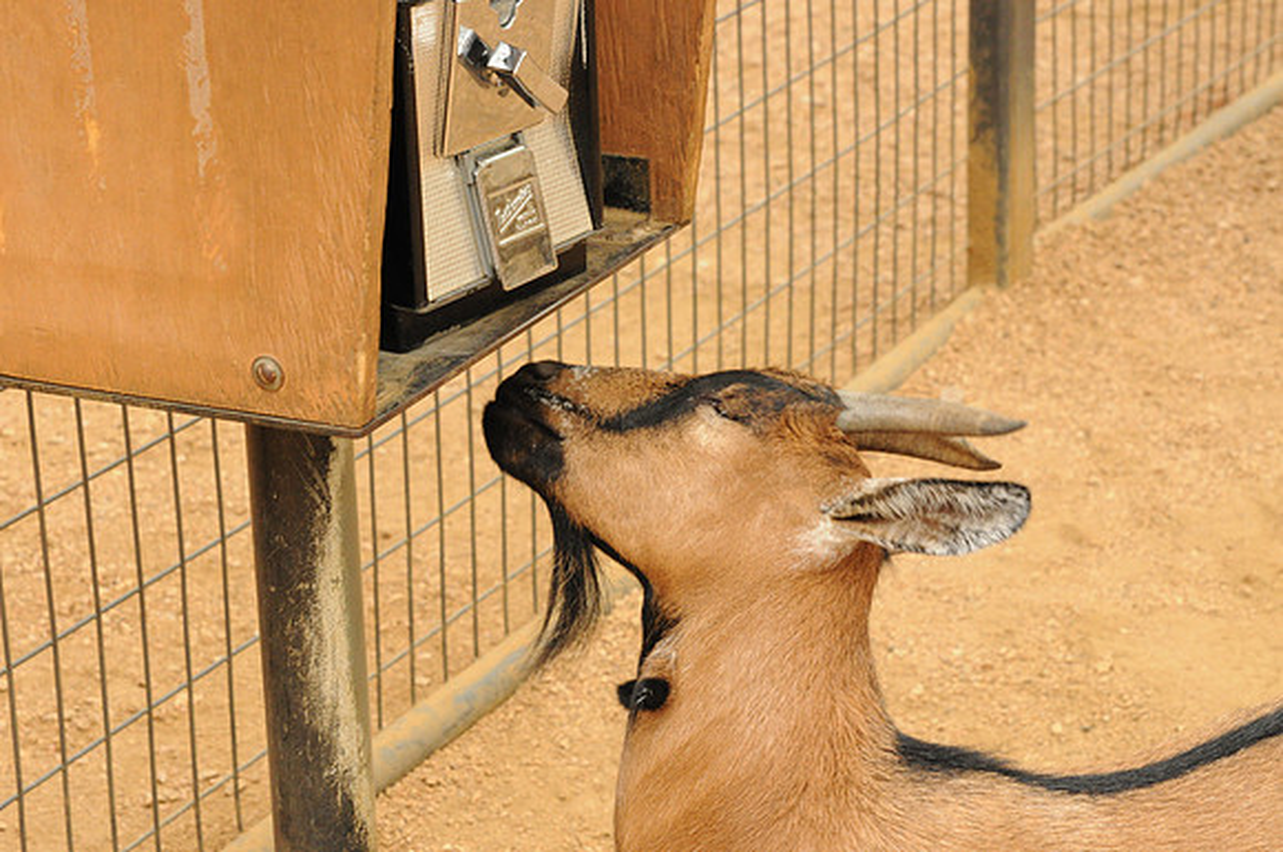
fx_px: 3737
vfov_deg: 13.0
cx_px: 642
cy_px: 426
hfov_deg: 19.5
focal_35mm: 105
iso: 1600
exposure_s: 1/200
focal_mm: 70
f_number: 10
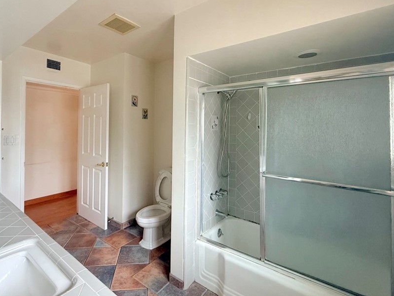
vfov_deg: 71.2
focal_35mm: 18
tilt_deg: +0.3
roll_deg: -0.6
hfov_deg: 87.5
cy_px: 127
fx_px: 205
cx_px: 177
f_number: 2.2
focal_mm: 2.22
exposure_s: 1/60
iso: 640
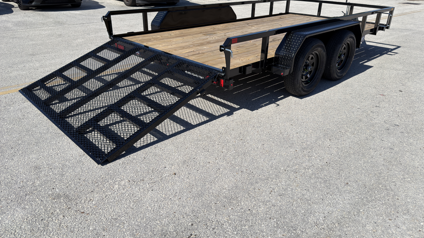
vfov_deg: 42.7
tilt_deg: -23.4
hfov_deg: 69.9
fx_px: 304
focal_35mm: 27
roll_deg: -0.9
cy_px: 98
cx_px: 213
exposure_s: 1/5882
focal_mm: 6.76
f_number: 1.78
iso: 64
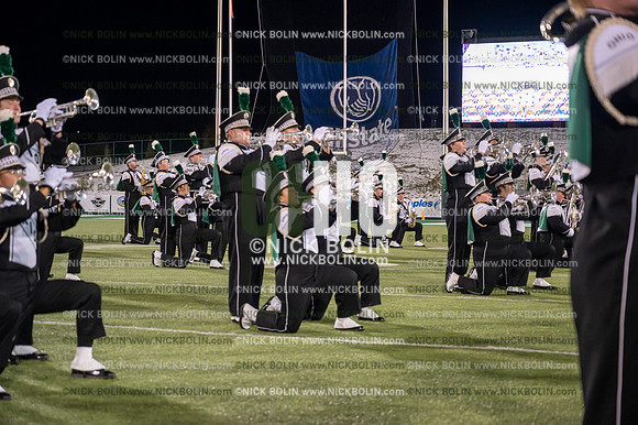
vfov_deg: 19.4
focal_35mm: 70
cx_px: 319
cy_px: 212
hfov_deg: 28.9
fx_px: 1240
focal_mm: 70
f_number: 4
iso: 3200
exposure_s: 1/640
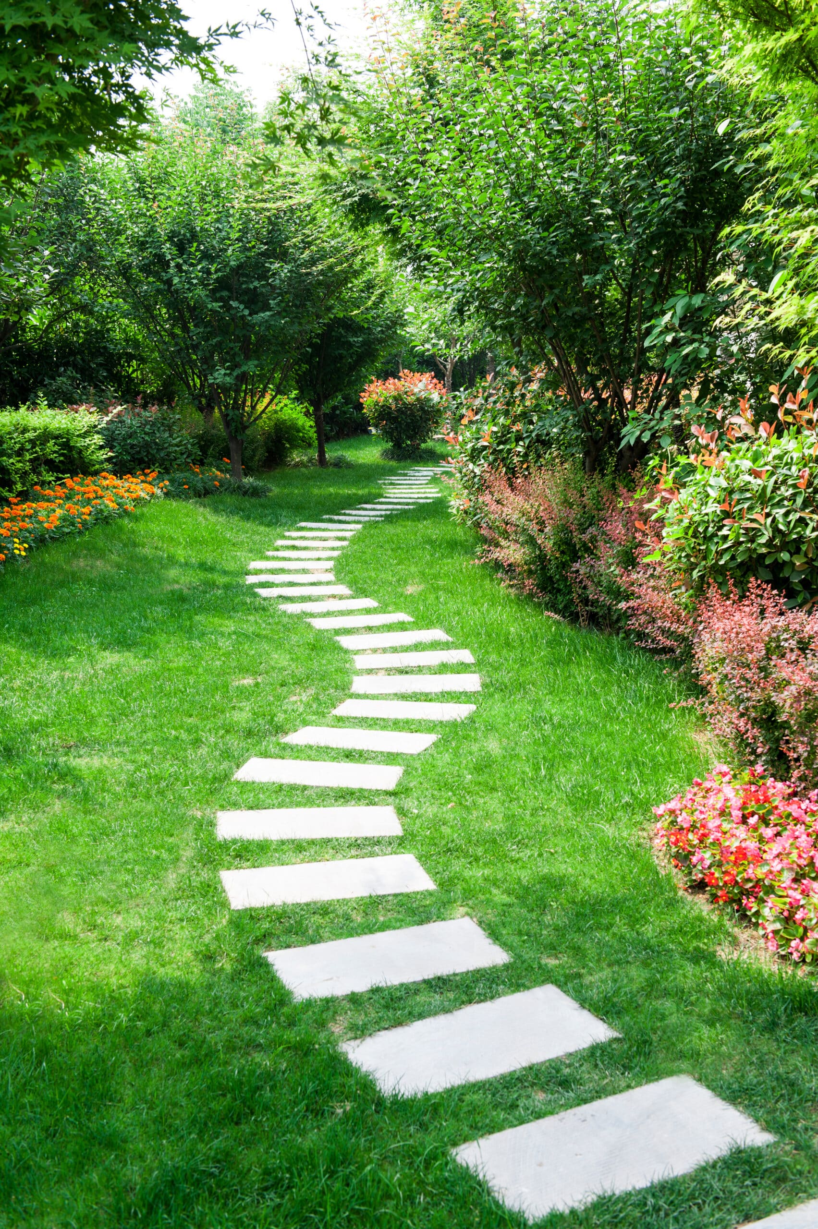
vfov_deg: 46.4
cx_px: 409
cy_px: 614
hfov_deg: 31.8
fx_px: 1434
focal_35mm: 42
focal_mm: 42
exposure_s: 1/160
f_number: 8
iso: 200
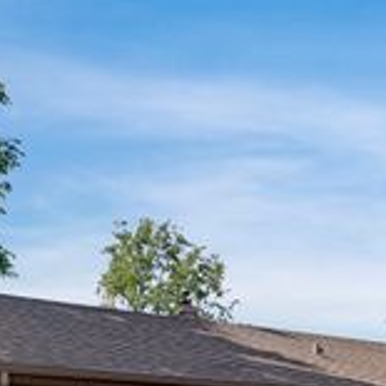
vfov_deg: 35.8
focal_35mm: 41
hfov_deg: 40.9
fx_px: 517
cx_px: 177
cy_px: 410
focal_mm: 10
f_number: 3.5
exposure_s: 1/8000
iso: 200
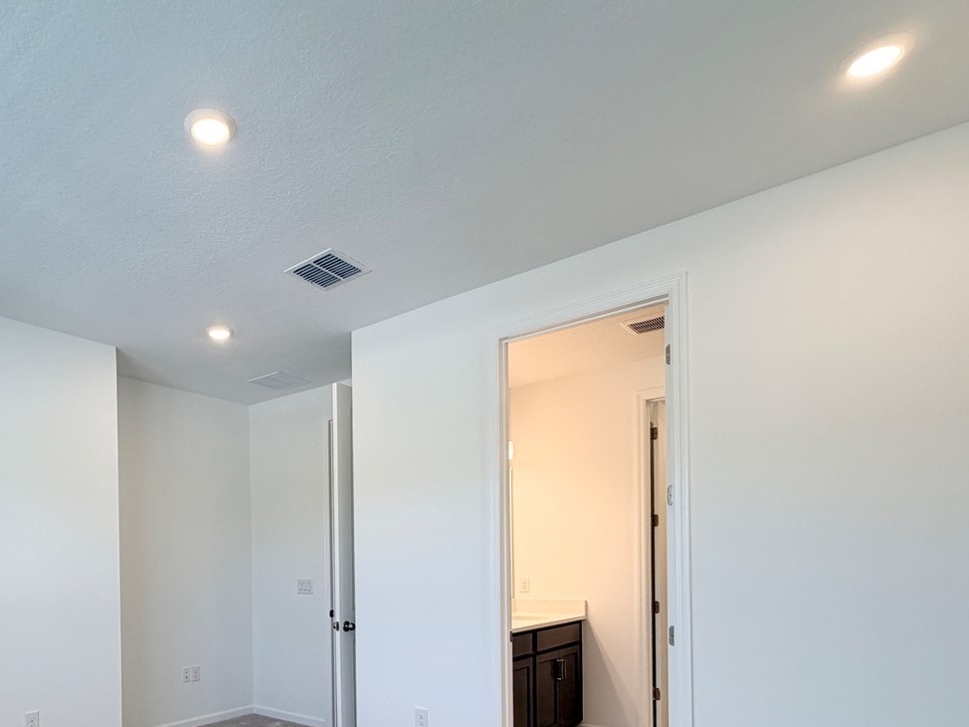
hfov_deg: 70.9
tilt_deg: -0.6
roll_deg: +1.1
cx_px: 294
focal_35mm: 23
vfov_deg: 55.3
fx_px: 644
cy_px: 568
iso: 80
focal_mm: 2.22
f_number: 2.2
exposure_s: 1/120
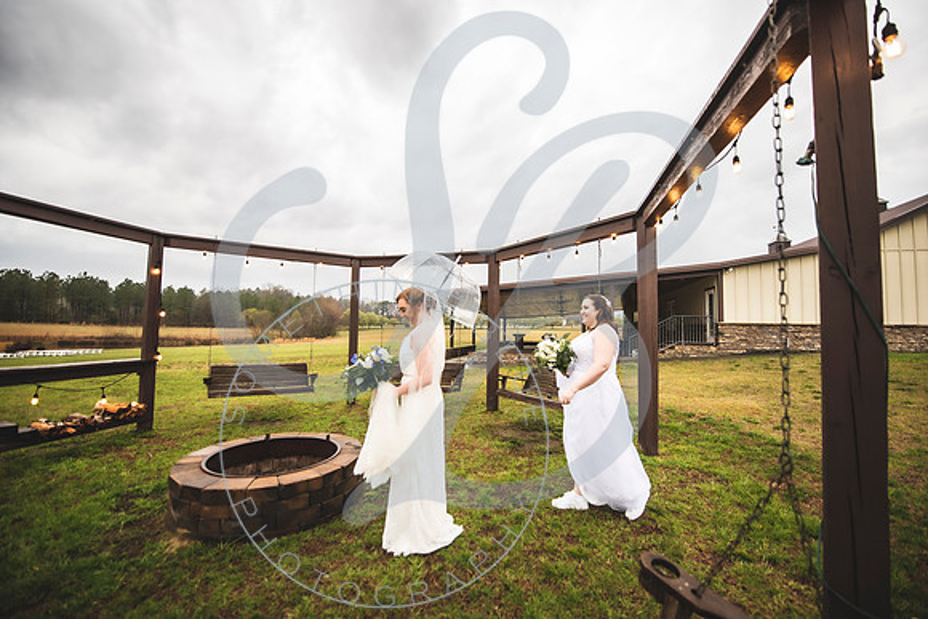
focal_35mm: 14
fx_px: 366
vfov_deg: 80.4
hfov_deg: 103.4
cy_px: 309
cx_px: 468
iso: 100
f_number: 2.8
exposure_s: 1/250
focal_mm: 14
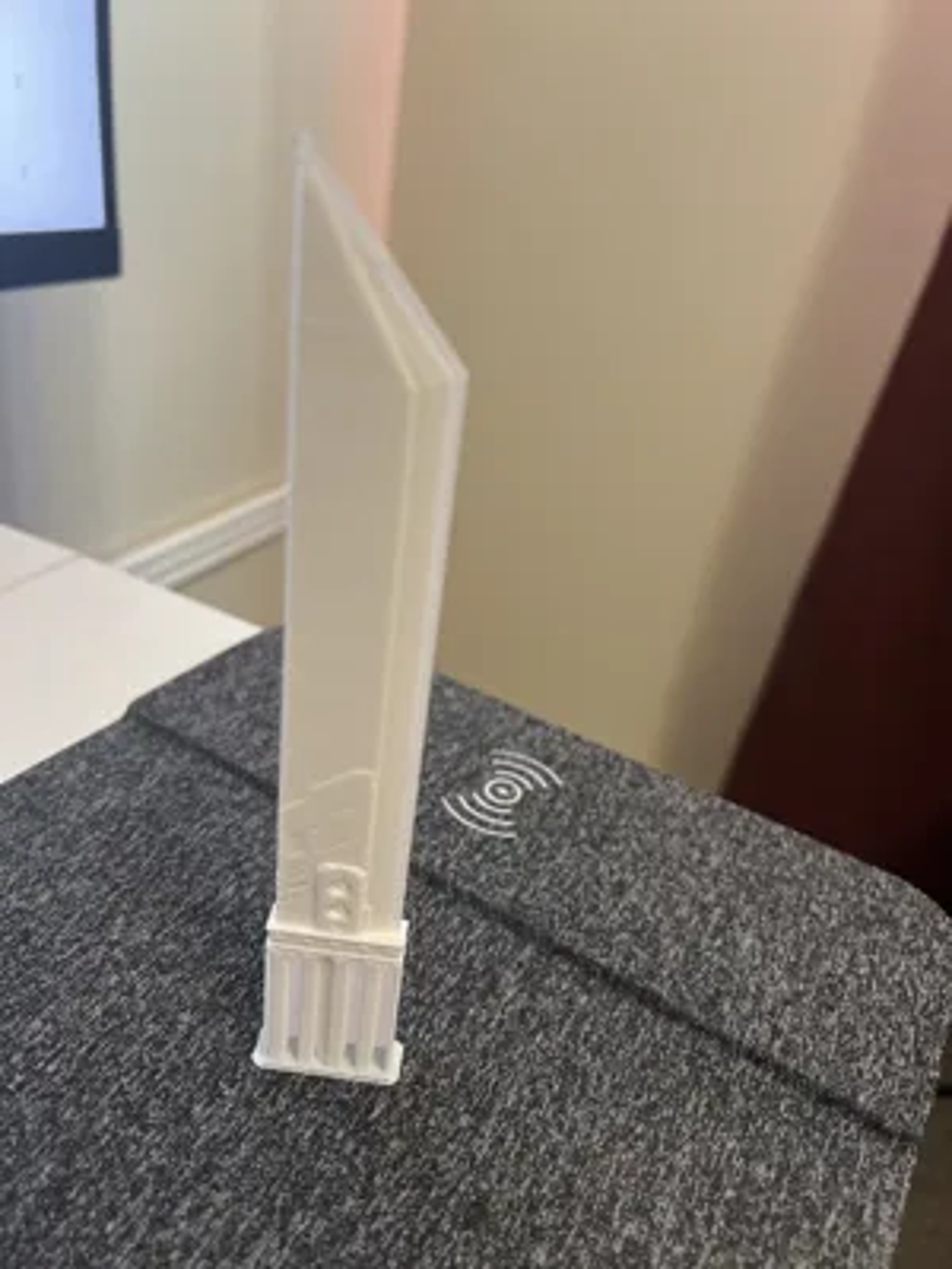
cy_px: 634
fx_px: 953
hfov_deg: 53.1
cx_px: 476
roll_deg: -8.5
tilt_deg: -29.8
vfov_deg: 67.3
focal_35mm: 26
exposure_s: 1/60
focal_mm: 5.7
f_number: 1.5
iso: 200
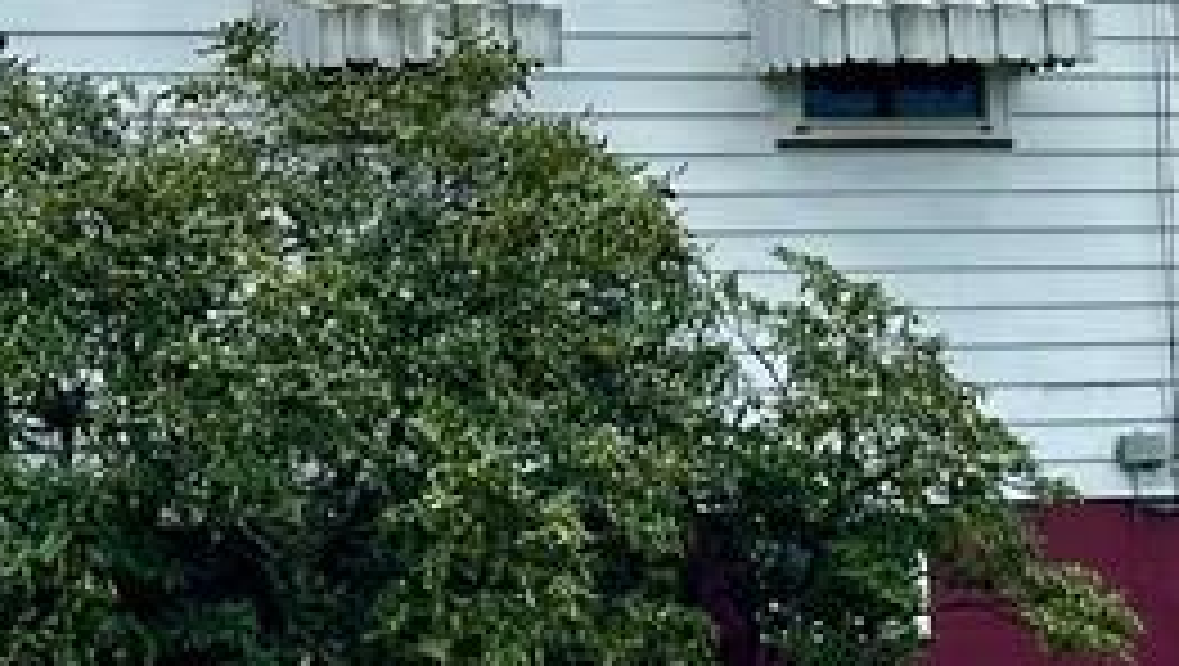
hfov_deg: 10.6
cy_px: 126
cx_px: 544
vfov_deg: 6.0
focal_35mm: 204
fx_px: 6384
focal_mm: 6.86
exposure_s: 1/4566
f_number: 1.78
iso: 64
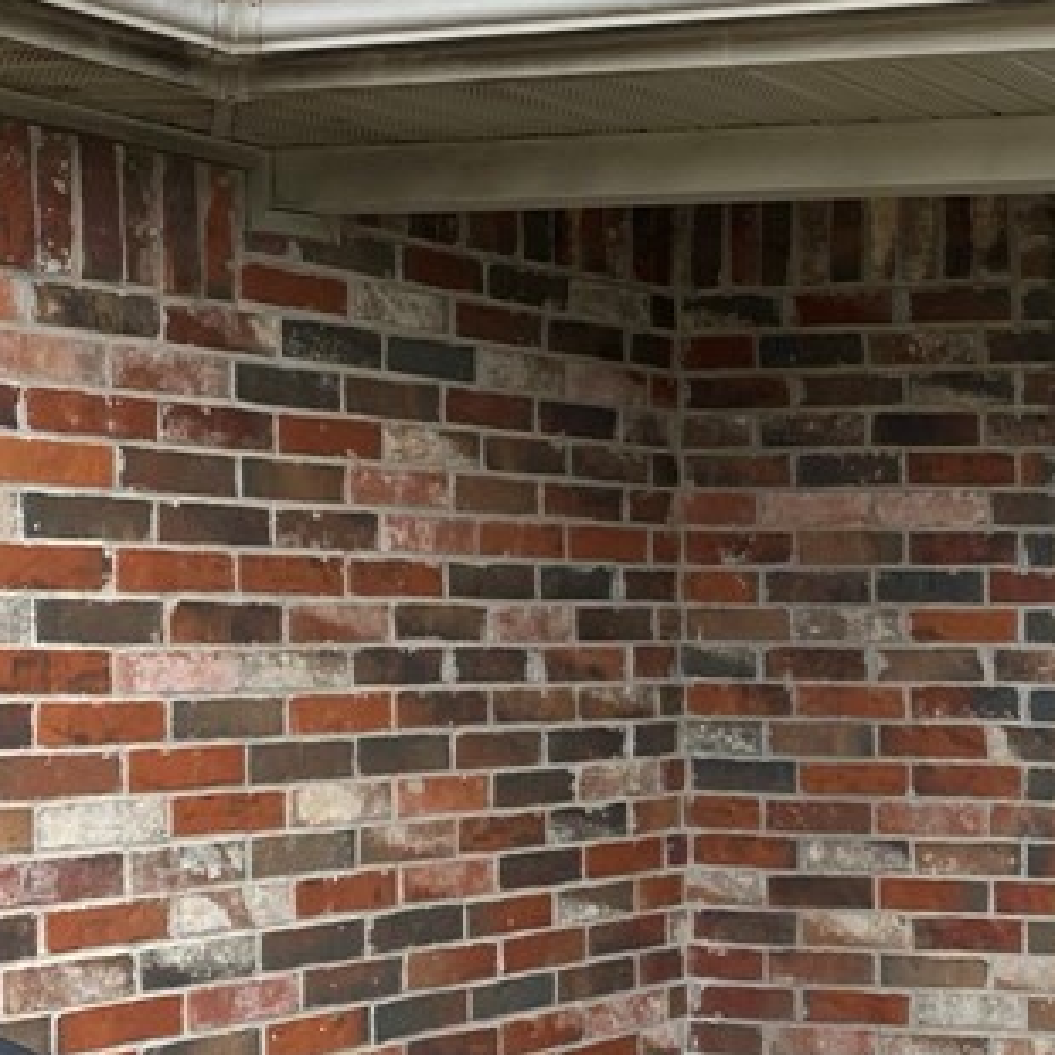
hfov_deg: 20.1
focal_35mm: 76
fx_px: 2621
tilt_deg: -0.8
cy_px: 769
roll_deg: -0.2
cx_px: 1518
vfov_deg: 22.6
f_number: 1.8
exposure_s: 1/616
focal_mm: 4.25
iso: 32
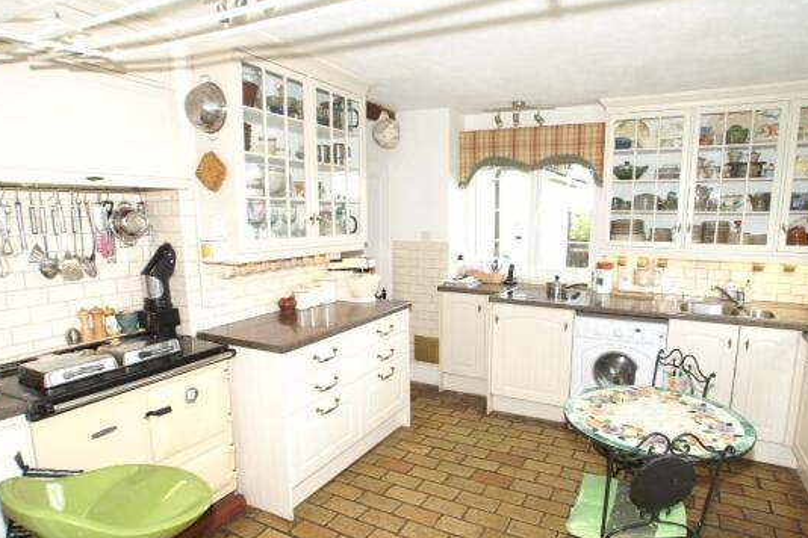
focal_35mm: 28
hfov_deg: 66.0
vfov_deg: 46.9
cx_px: 451
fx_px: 620
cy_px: 289
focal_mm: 15
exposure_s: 1/60
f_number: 4.5
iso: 200
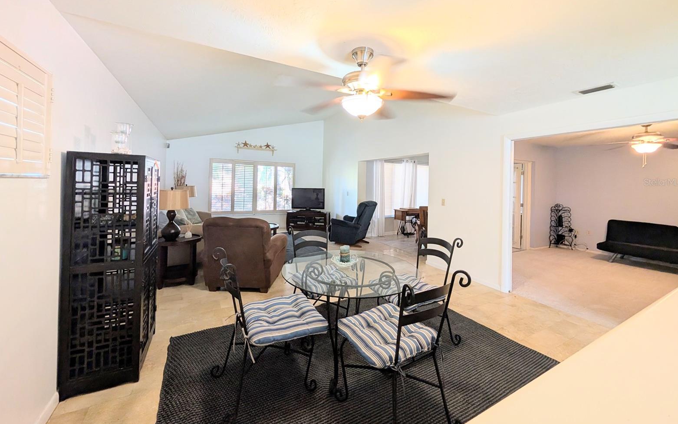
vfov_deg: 82.3
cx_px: 339
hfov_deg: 109.4
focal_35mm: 13
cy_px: 182
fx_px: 240
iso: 123
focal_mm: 2.02
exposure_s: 1/60
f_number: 1.7
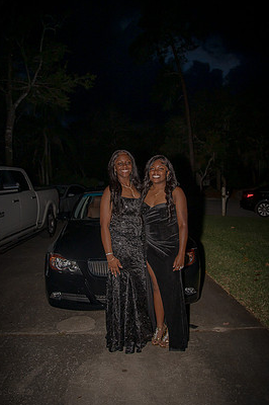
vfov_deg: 67.4
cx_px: 130
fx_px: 303
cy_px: 201
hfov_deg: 47.8
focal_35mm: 27
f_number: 4
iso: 640
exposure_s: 1/160
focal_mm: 24
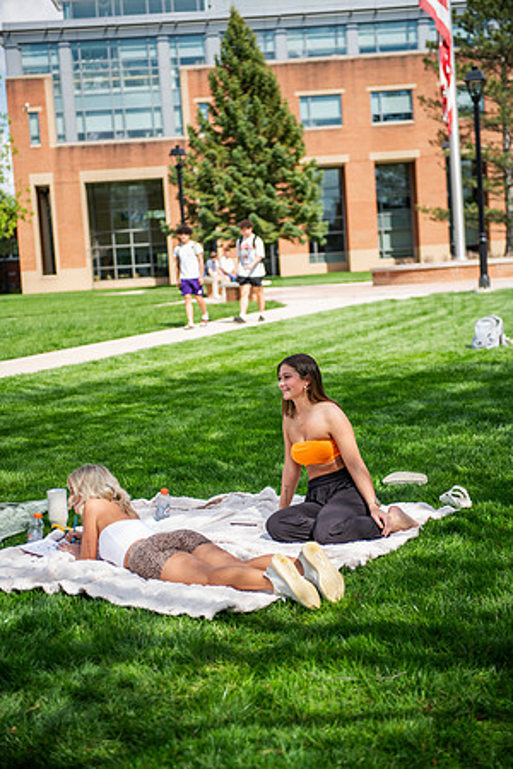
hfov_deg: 21.9
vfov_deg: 32.4
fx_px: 1325
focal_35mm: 62
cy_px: 384
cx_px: 256
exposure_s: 1/1000
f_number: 2.8
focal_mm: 62
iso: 100
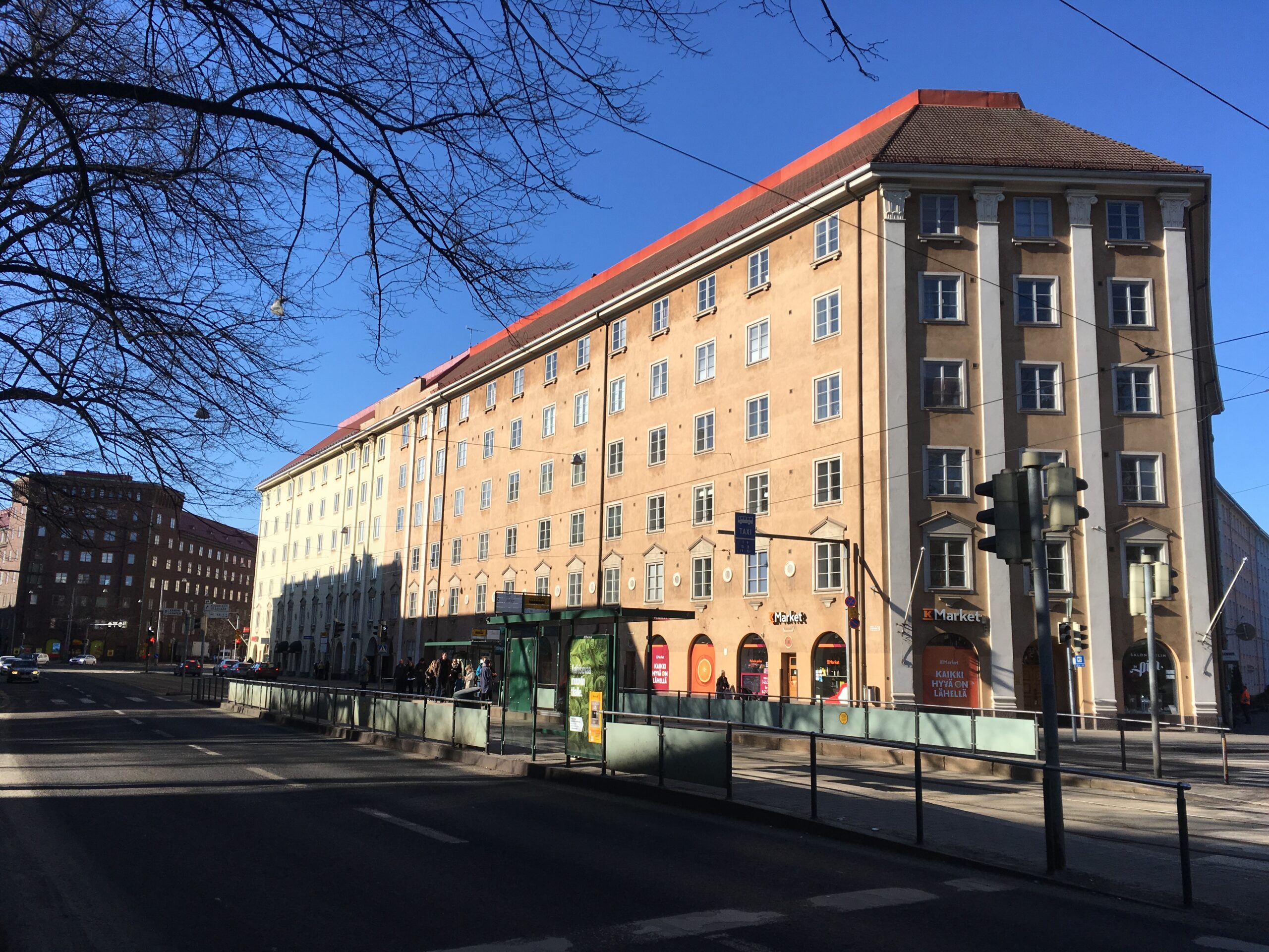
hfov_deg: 61.7
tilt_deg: +9.7
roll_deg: -0.9
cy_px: 476
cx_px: 634
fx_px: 1063
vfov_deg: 48.2
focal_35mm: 29
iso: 25
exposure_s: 1/1538
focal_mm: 4.15
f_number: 2.2
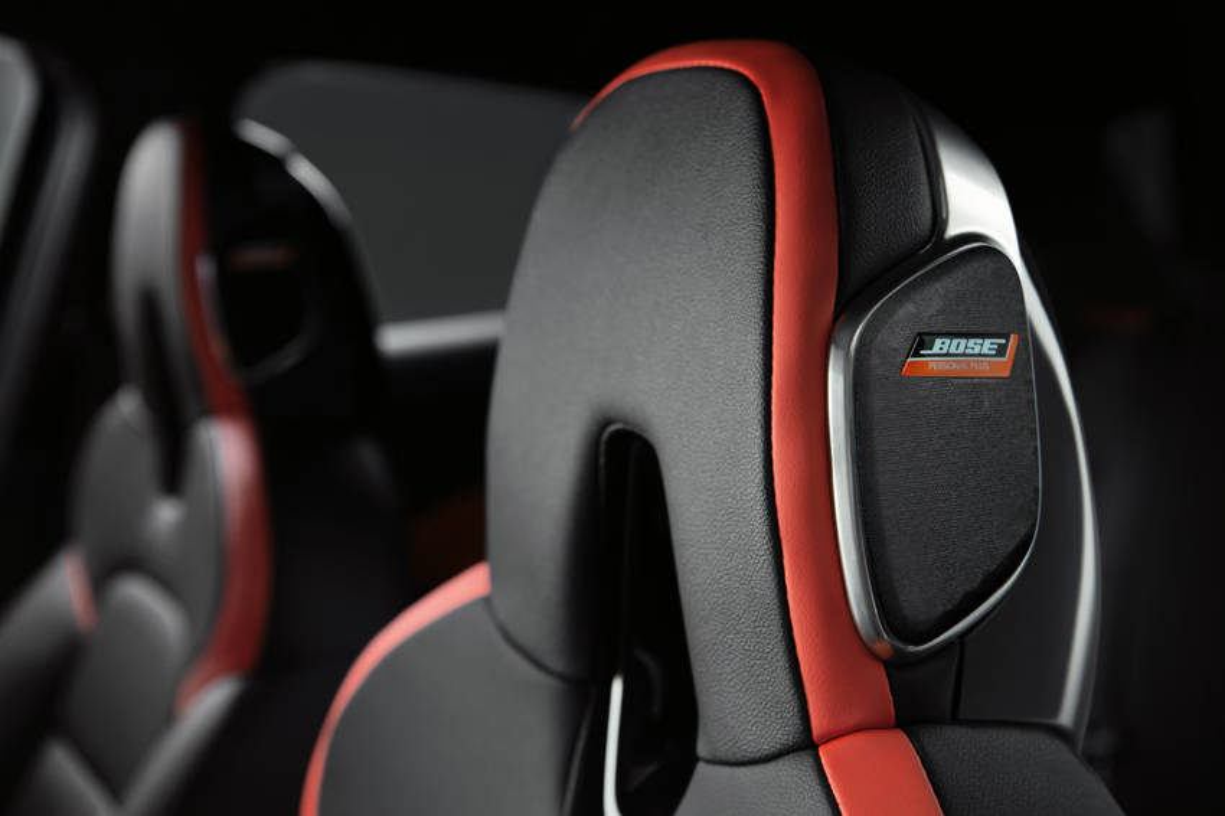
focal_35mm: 45
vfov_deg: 29.8
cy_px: 408
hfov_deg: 43.6
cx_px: 612
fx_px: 1531
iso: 400
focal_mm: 45
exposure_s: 1/10
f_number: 4
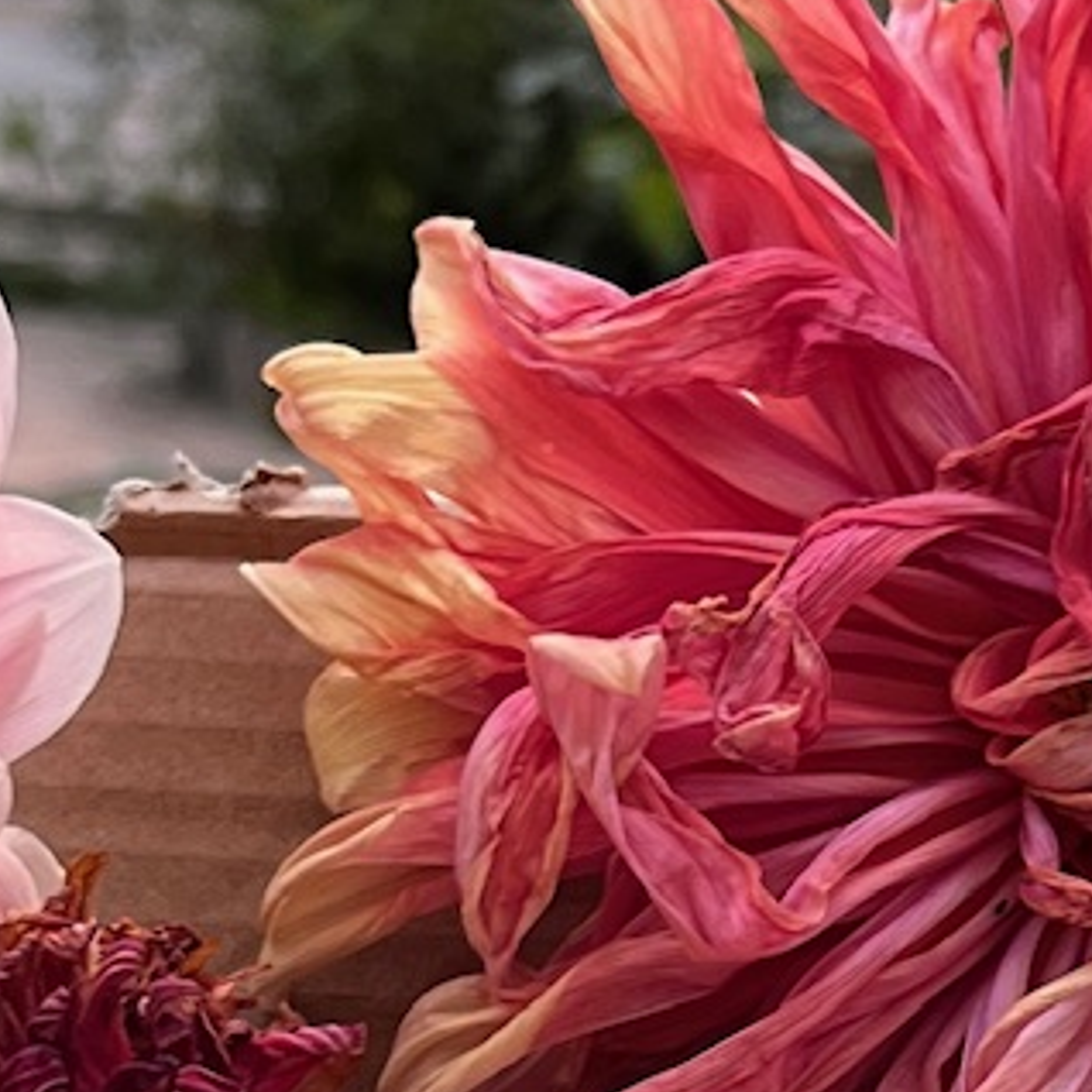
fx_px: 5282
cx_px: 635
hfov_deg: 11.8
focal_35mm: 148
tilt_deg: -20.9
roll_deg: -2.7
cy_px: 1521
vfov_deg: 11.4
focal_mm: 5.7
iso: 50
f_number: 1.5
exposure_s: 1/121
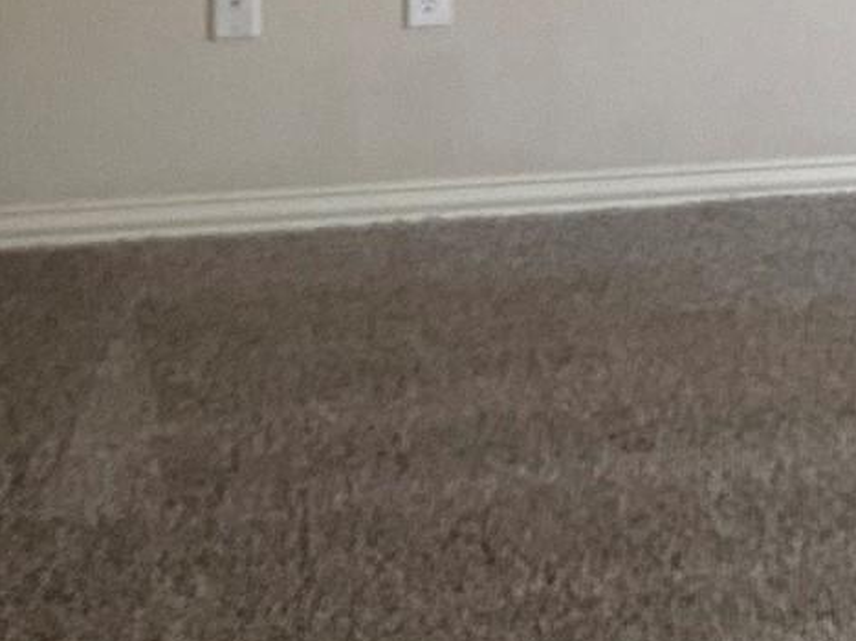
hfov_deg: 17.1
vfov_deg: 11.7
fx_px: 2818
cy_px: -623
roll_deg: -1.2
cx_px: 700
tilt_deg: -1.8
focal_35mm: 114
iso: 320
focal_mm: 4.25
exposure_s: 1/60
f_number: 1.8
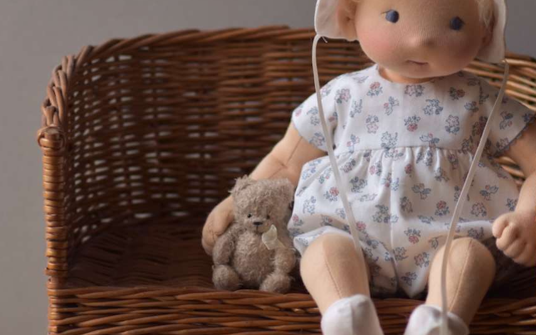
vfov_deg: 6.7
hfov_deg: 10.8
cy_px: 133
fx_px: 2844
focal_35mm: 195
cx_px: 339
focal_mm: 85
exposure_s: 1/320
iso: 100
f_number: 2.2
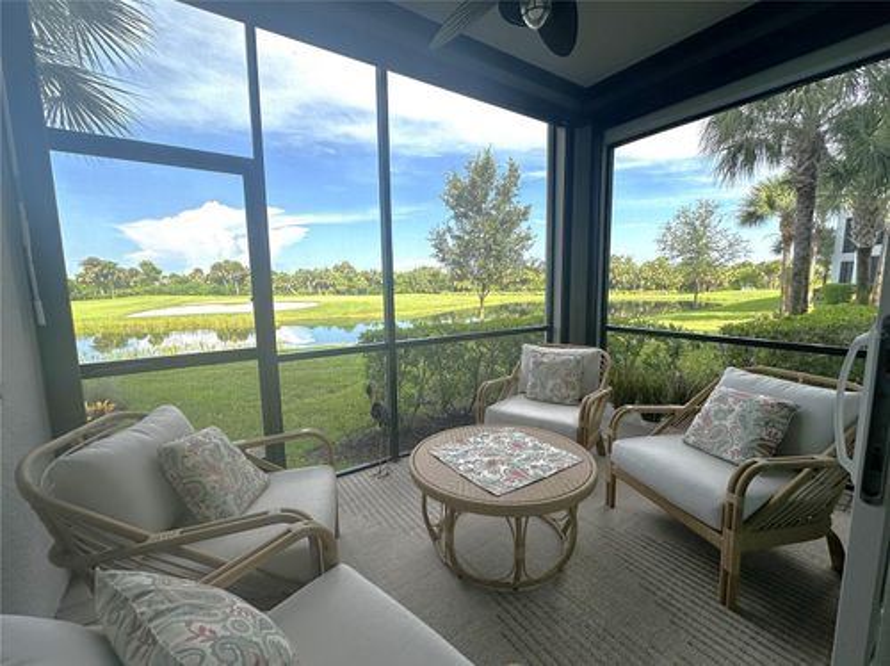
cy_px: 333
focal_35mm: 14
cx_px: 445
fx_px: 360
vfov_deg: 85.6
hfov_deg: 102.1
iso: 40
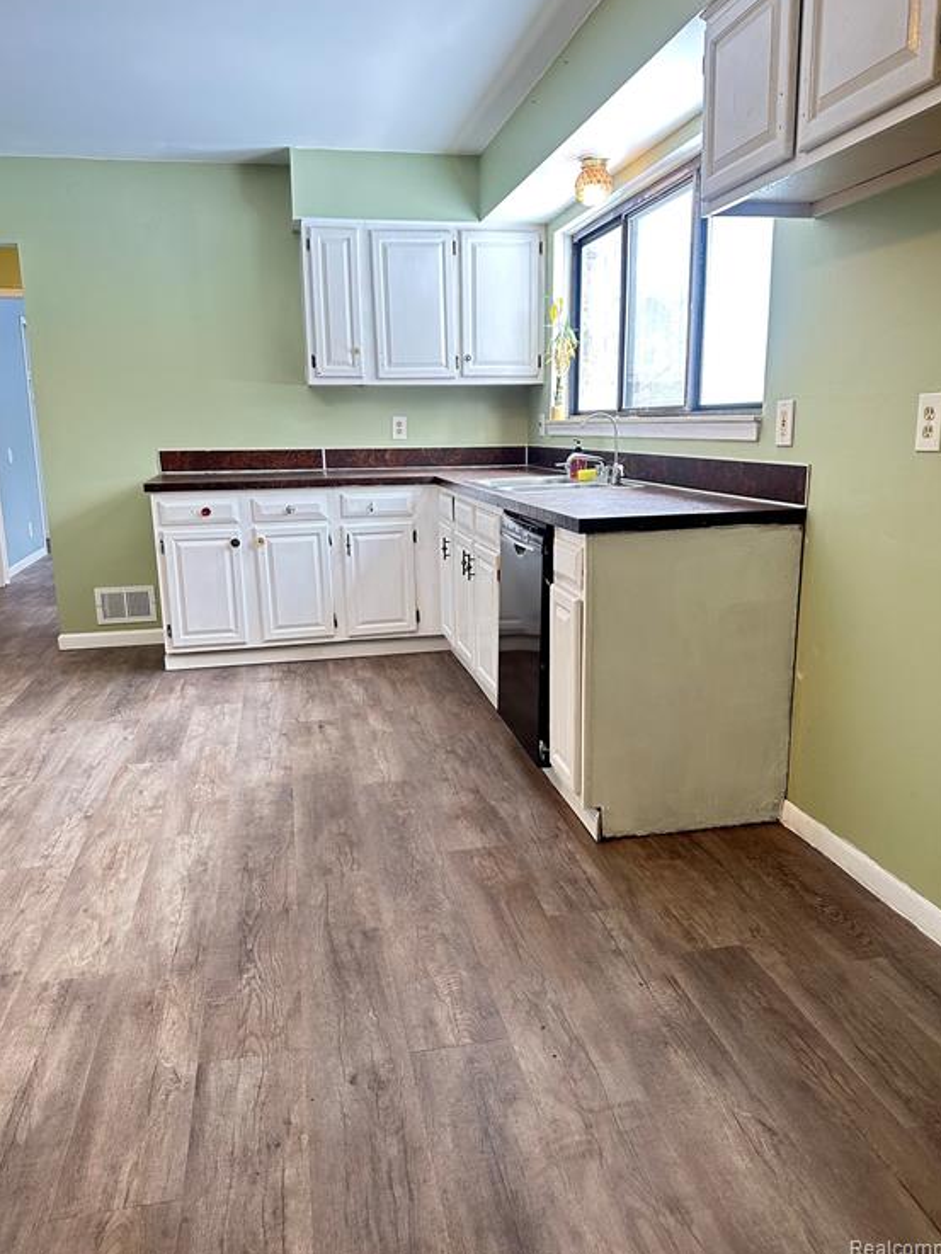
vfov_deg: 69.4
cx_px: 461
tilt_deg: -11.3
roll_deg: +0.6
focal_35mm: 25
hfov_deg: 54.9
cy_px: 611
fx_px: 906
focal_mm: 6.86
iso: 250
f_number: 1.78
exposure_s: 1/60
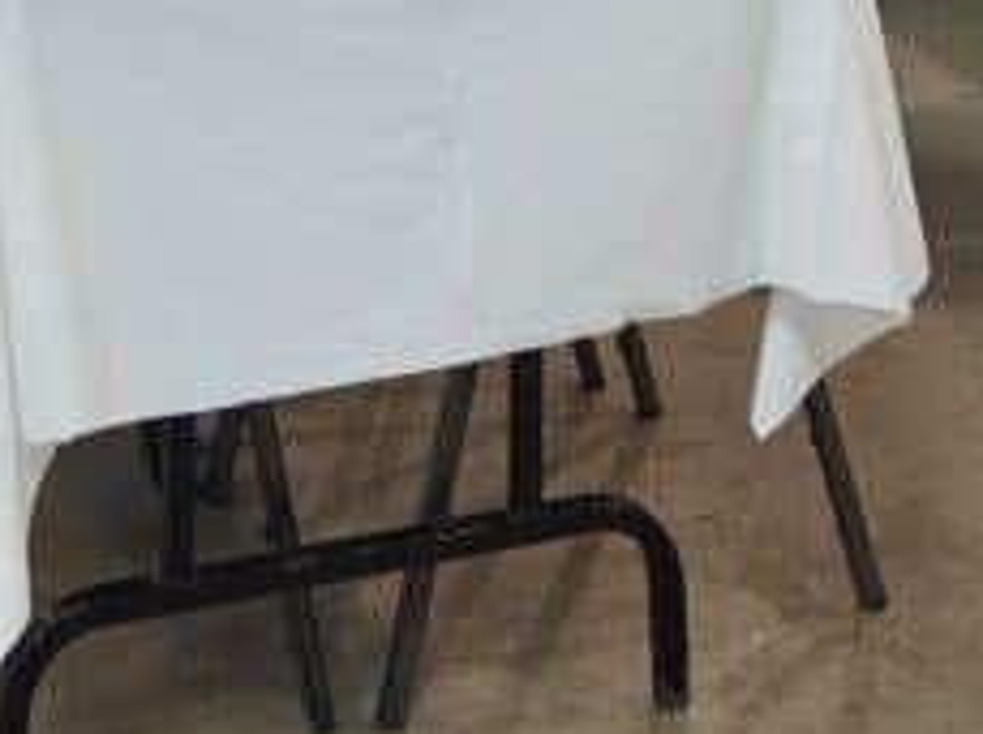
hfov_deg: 19.1
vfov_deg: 13.4
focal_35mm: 103
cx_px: 610
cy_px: -412
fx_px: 2920
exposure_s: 1/120
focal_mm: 5.4
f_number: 1.8
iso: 800
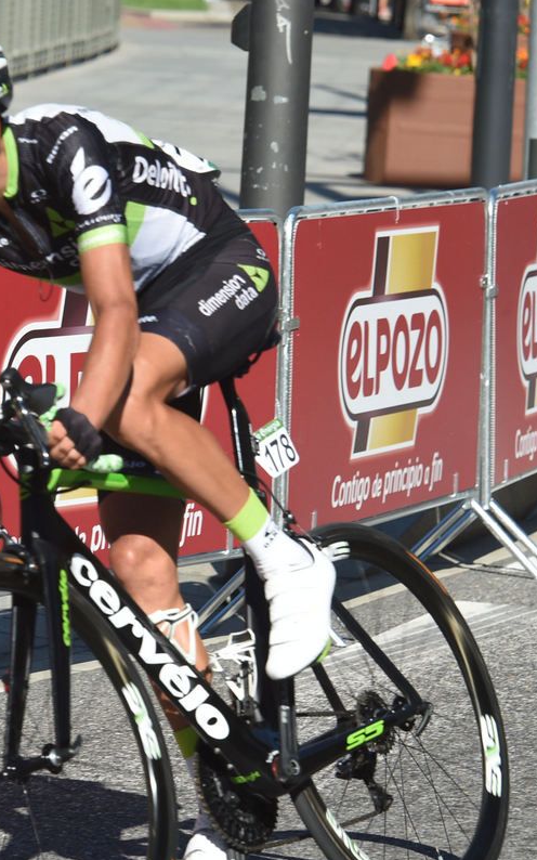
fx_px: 7027
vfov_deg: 7.0
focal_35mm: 300
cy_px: 430
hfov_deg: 4.4
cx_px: 205
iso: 1000
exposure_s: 1/1000
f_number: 11
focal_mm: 195
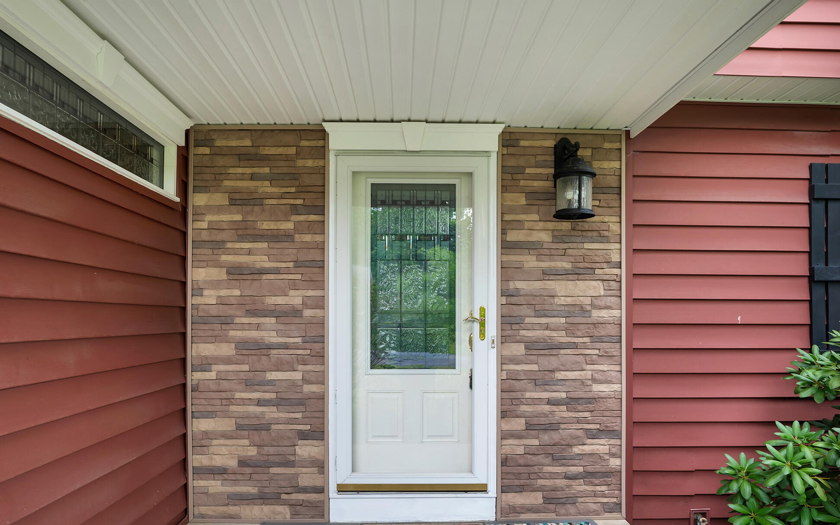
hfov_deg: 82.3
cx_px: 420
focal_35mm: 21
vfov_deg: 56.7
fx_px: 481
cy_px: 324
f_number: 4
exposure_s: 1/160
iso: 250
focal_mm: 16
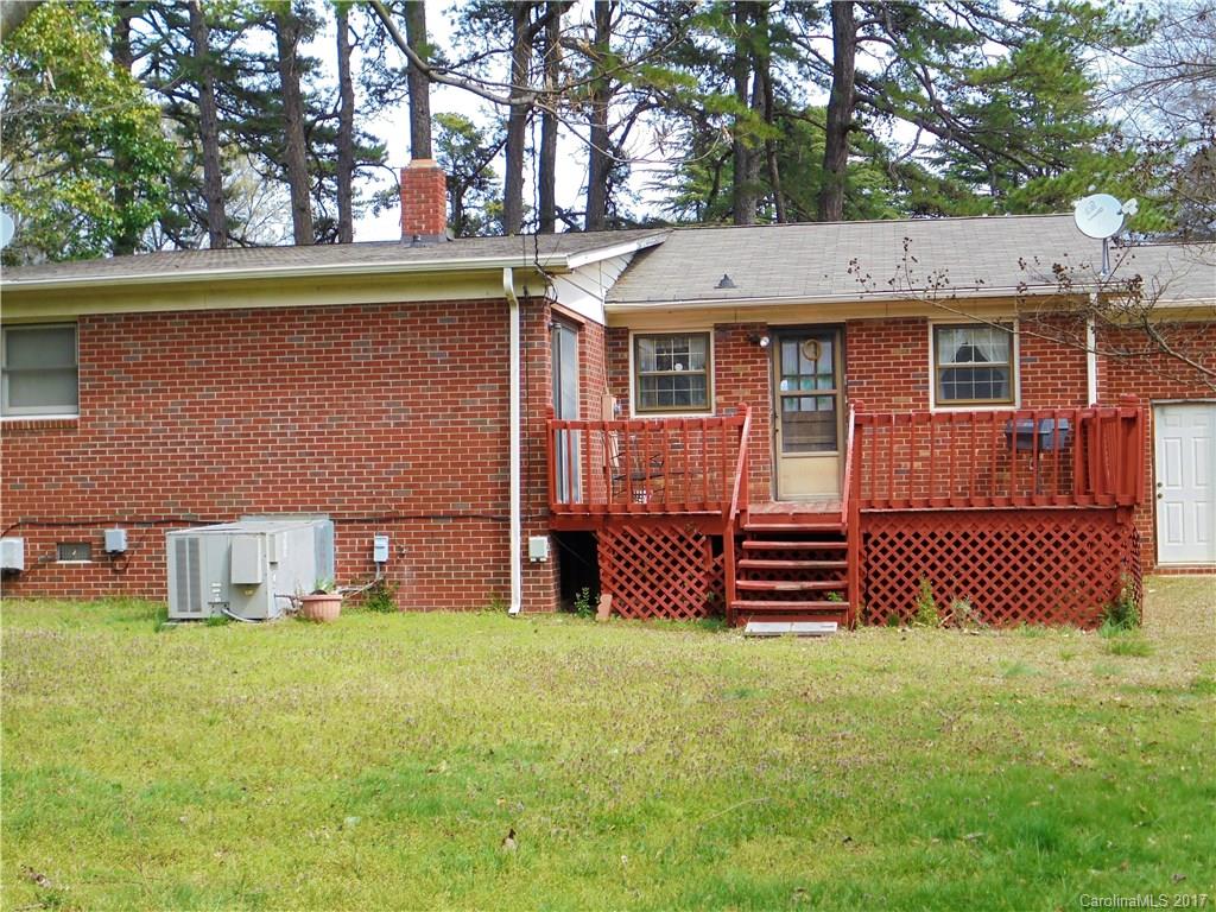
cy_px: 456
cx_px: 608
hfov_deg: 38.9
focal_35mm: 49
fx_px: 1721
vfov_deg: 29.7
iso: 100
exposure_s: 1/250
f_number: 4.8
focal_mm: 8.9
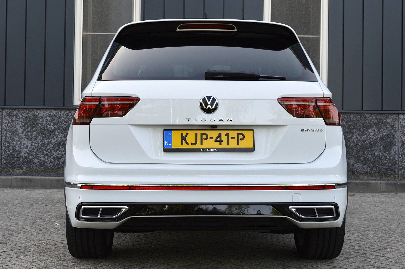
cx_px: 202
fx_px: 641
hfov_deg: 35.1
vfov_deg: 23.7
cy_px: 134
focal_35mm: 57
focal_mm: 38
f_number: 9
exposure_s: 1/160
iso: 400
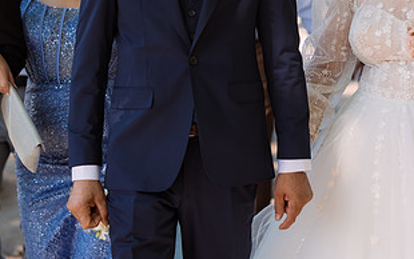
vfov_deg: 8.1
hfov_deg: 12.9
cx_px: 244
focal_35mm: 162
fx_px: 1828
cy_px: 27
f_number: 2.8
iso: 200
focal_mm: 85
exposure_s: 1/500
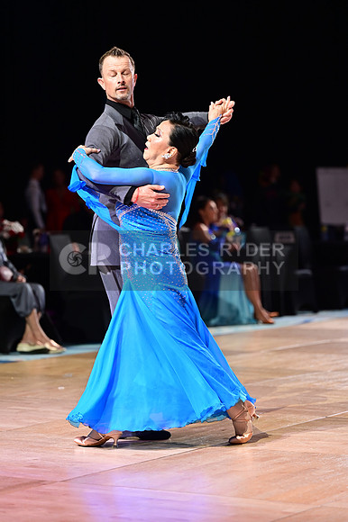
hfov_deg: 11.9
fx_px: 1669
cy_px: 261
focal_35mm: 115
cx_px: 174
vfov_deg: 17.8
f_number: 2.8
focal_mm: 115
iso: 1250
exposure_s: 1/320
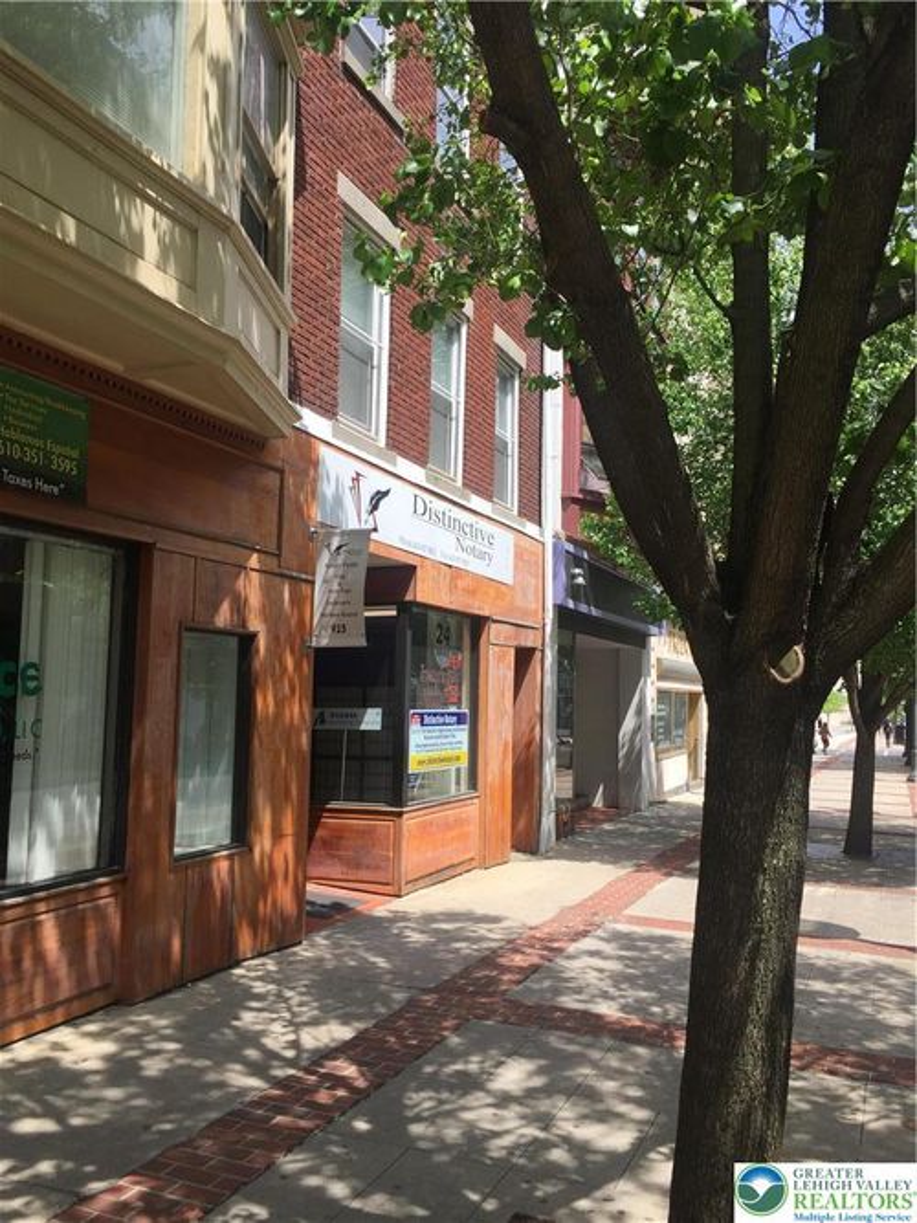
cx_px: 458
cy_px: 612
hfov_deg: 48.2
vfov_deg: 61.7
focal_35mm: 29
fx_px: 1025
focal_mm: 4.15
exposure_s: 1/824
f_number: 2.2
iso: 32
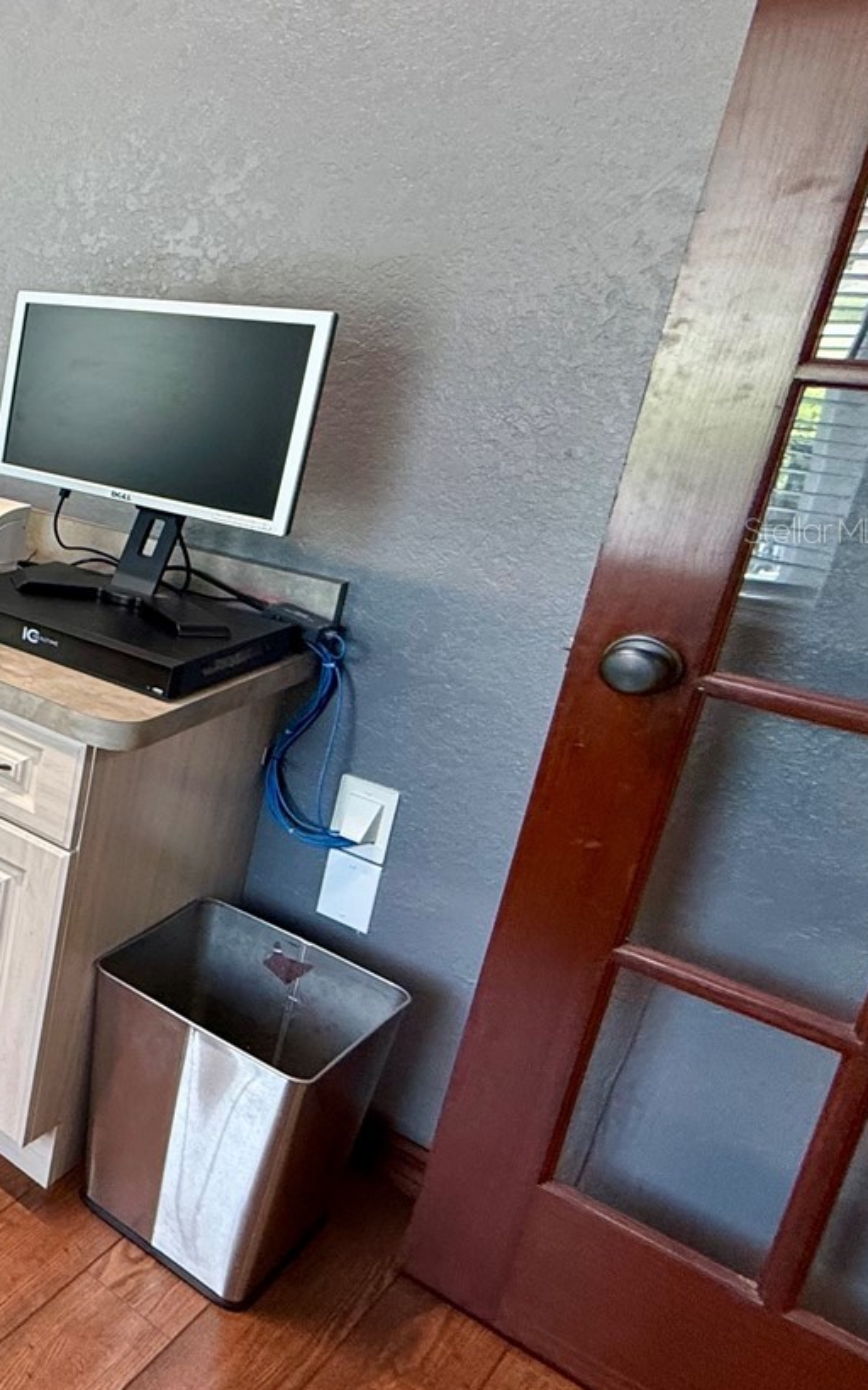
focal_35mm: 29
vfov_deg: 63.8
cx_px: -453
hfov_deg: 27.9
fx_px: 1097
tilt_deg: -14.4
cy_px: 530
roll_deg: -0.9
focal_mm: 2.22
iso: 200
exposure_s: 1/60
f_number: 2.2
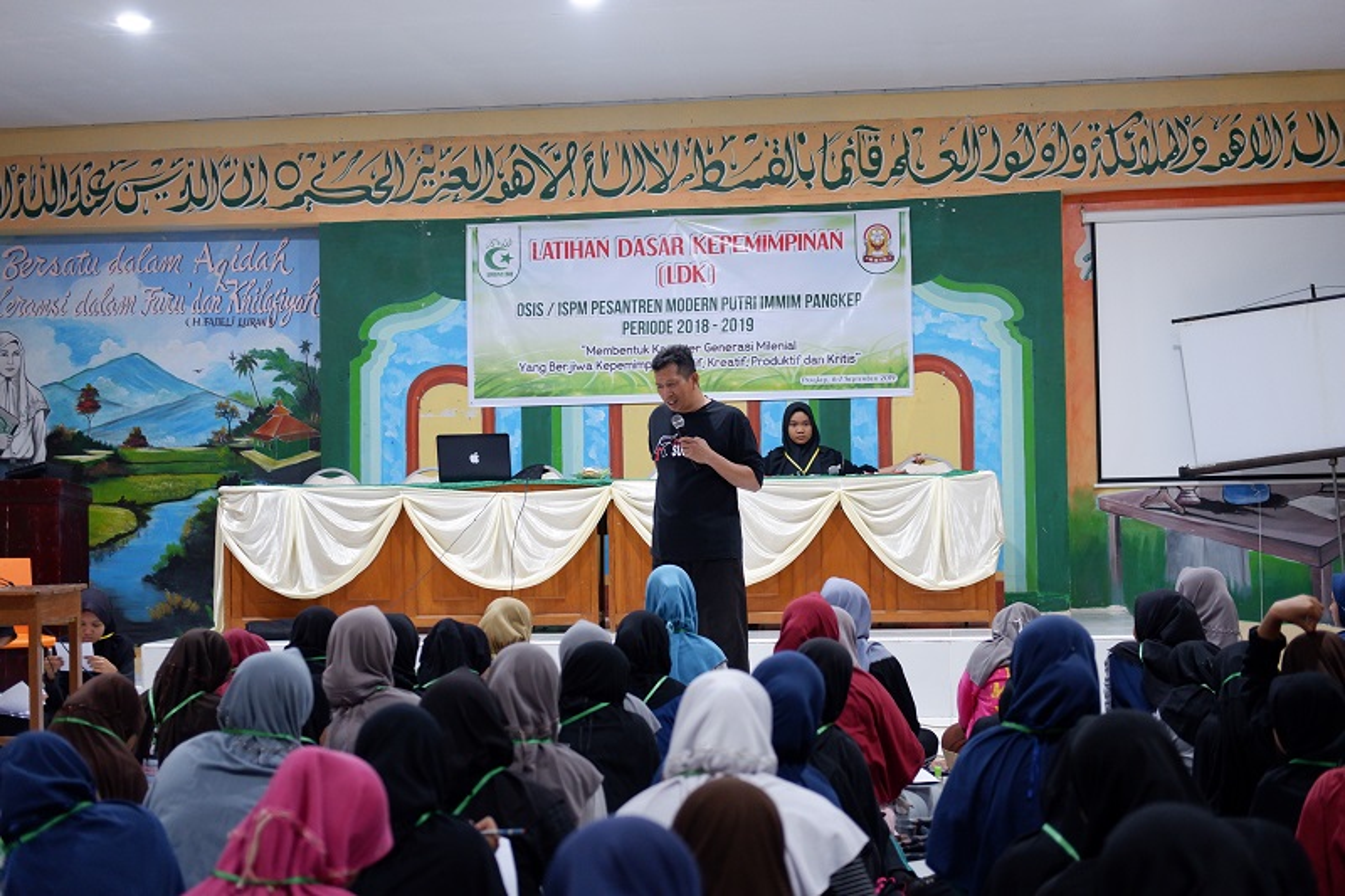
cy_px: 448
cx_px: 672
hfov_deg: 37.5
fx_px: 1980
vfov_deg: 25.5
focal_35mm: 53
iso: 1600
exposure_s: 1/52
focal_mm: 35
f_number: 2
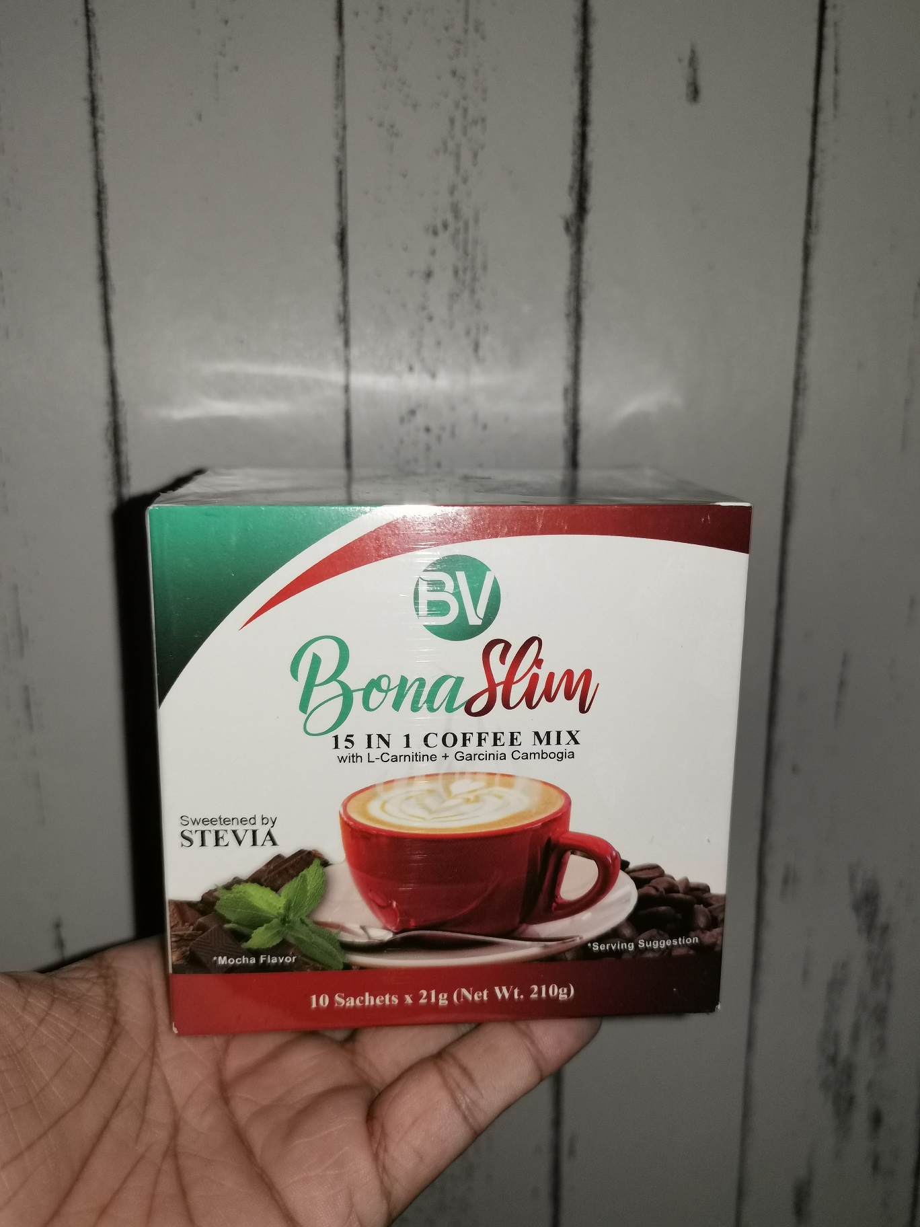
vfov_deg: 61.7
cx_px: 460
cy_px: 614
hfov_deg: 48.2
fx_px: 1028
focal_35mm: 29
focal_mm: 5.58
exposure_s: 1/50
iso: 250
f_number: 1.8
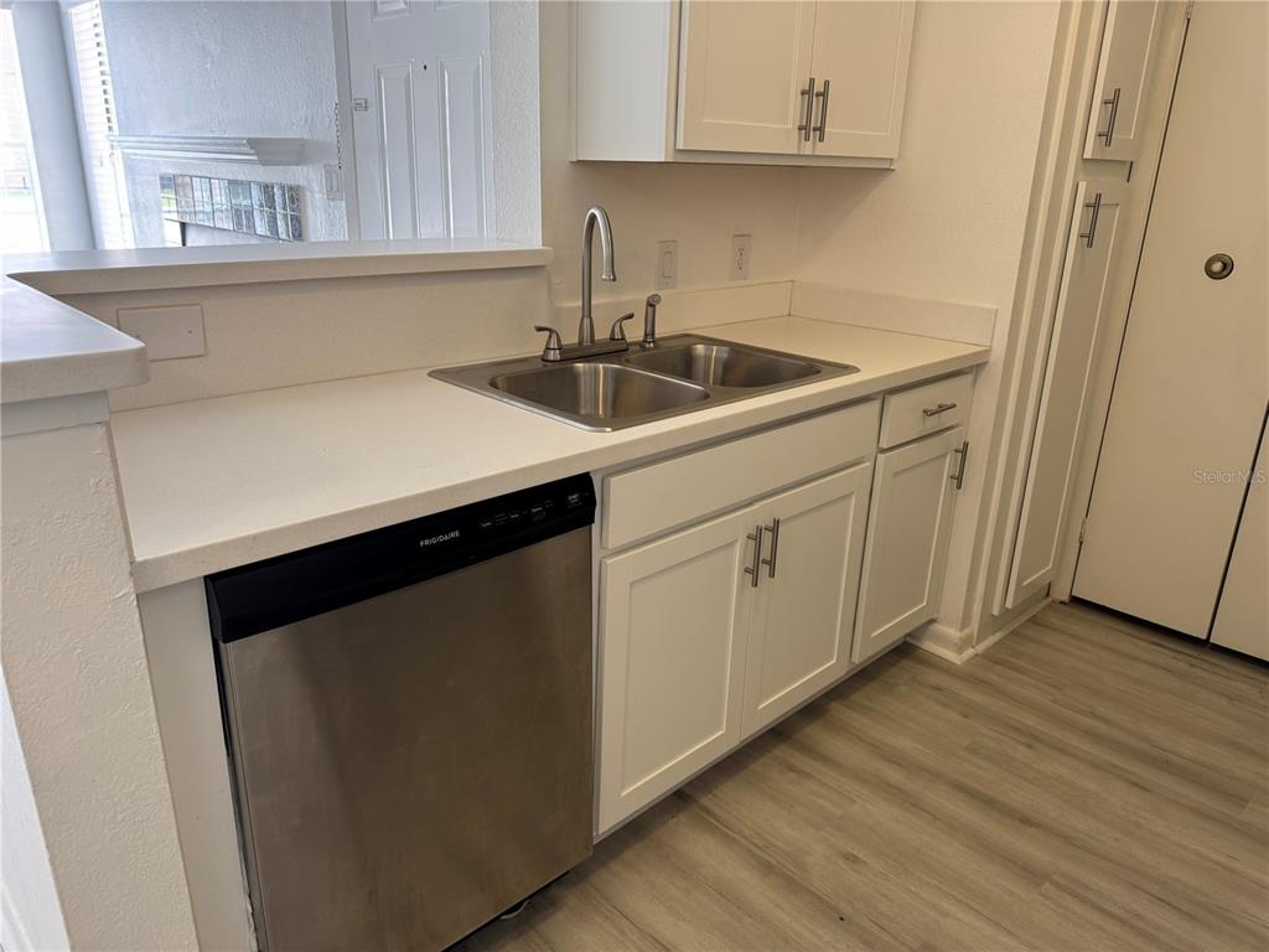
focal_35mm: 24
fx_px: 880
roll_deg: -2.7
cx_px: 634
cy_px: 476
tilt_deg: -20.4
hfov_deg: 71.6
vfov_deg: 56.8
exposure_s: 1/60
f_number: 1.78
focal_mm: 6.76
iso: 125
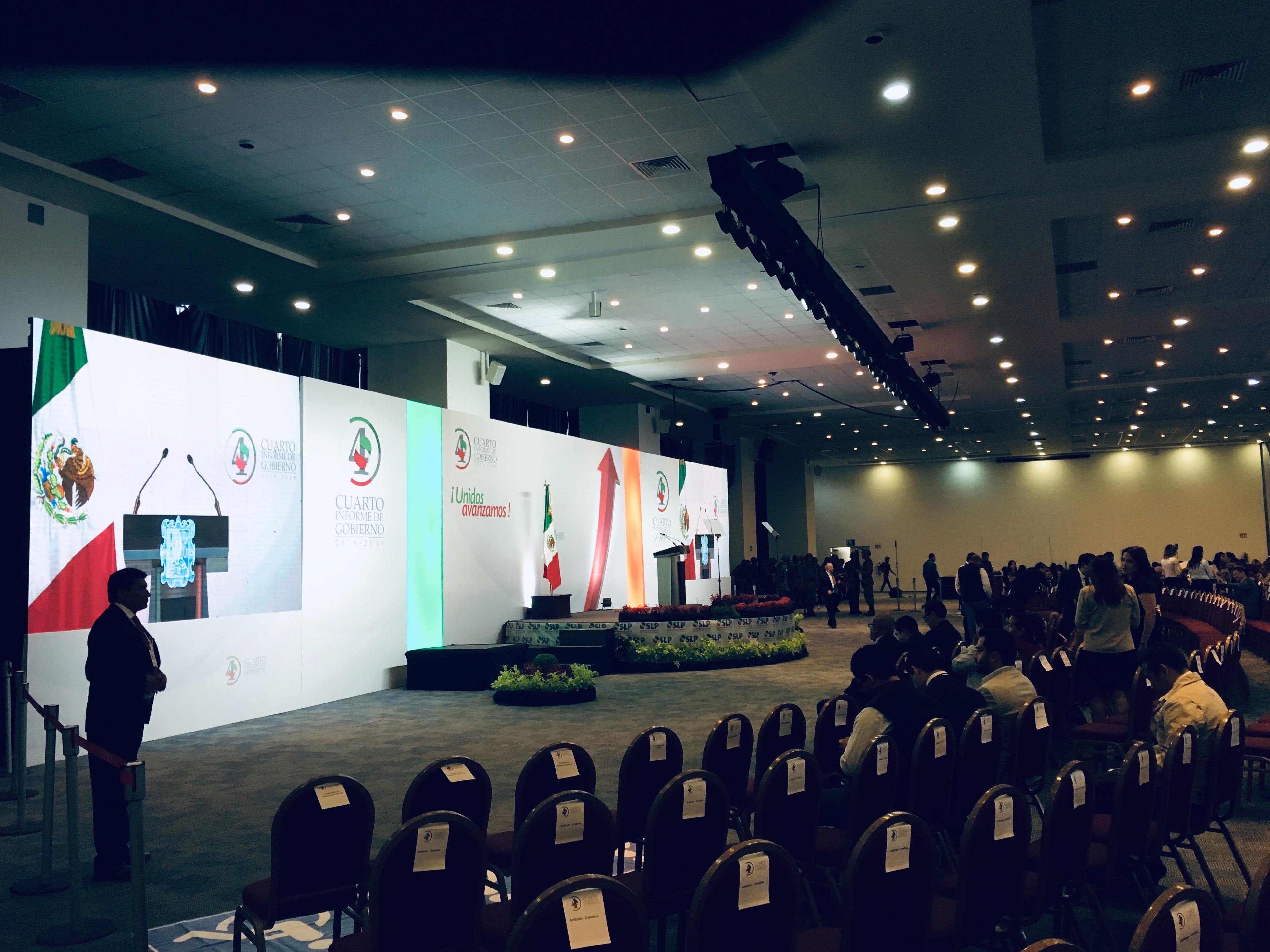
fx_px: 1101
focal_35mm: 30
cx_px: 650
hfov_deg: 60.0
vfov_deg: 46.8
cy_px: 461
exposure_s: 1/30
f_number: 2.2
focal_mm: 4.15
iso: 100
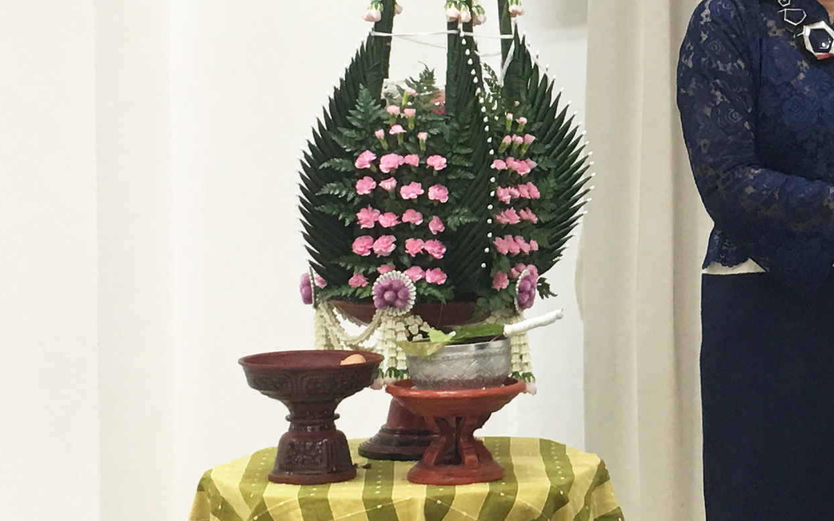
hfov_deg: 20.1
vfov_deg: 13.2
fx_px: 2250
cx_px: 913
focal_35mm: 99
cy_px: 144
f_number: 2.2
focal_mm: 4.15
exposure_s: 1/17
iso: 32
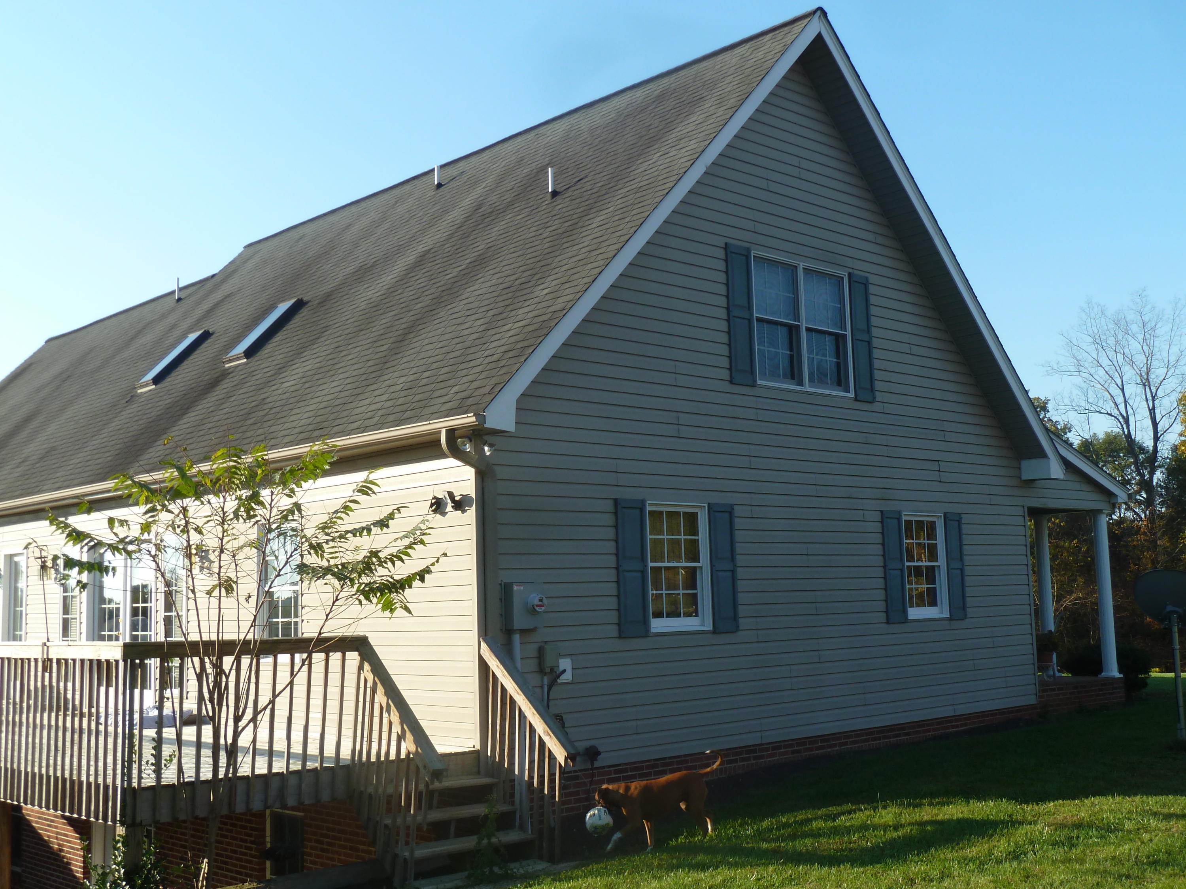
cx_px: 593
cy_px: 444
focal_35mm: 40
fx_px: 1370
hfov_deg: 46.8
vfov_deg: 36.0
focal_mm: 6.5
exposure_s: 1/250
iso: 80
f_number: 4
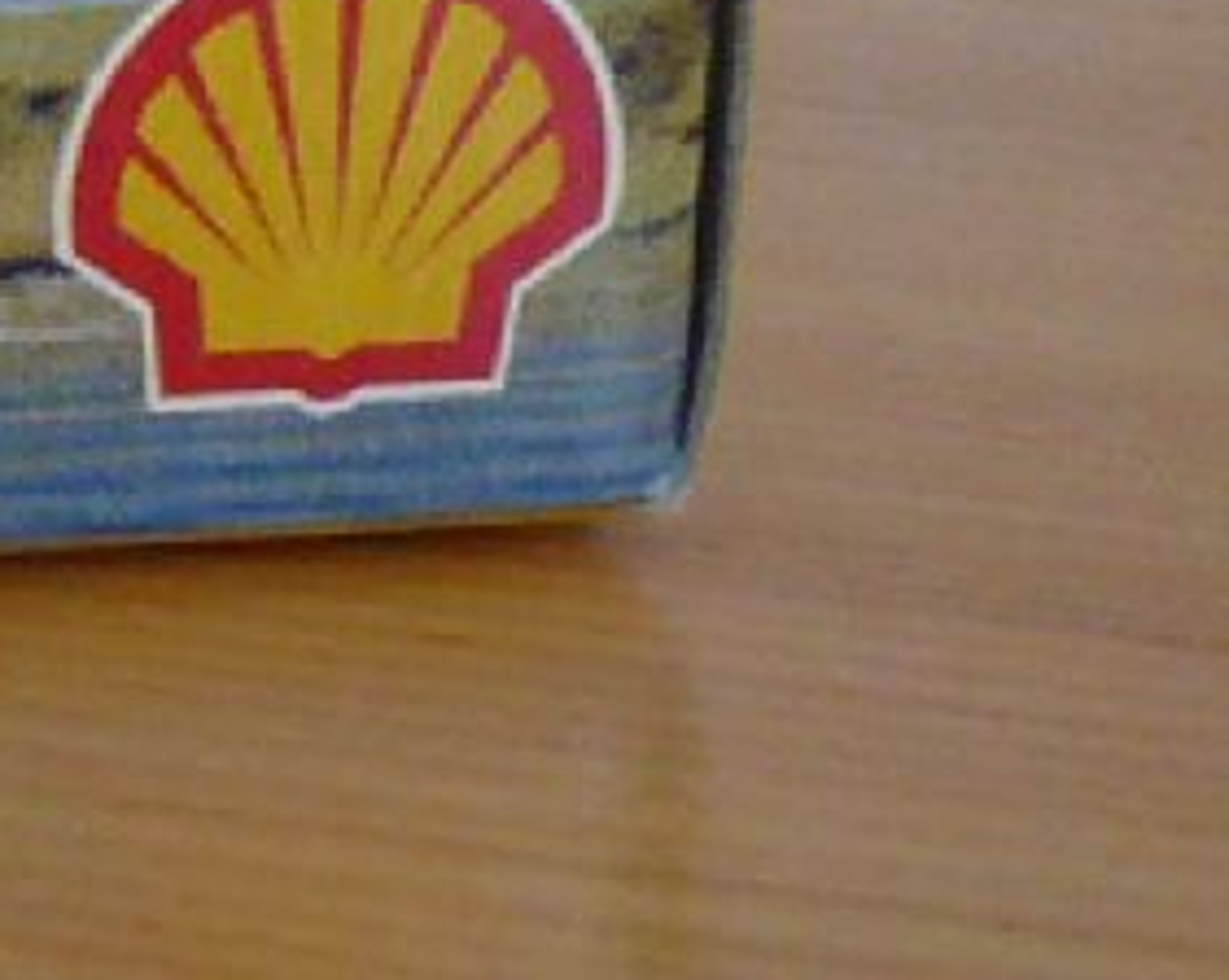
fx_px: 8718
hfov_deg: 7.7
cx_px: -1301
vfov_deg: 6.4
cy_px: 88
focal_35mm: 240
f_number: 2.8
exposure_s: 1/30
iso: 160
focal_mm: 5.8
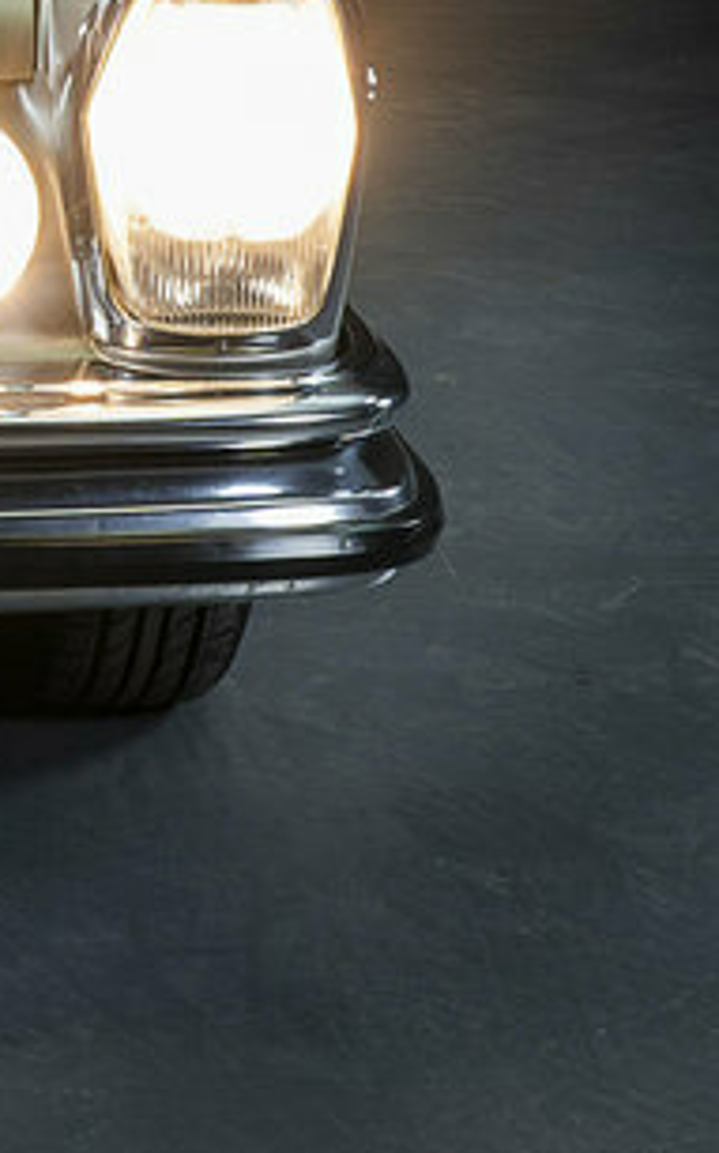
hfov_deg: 9.1
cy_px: -26
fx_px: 4268
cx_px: -719
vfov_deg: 15.1
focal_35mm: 136
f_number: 11
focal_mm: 34
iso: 250
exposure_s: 1/2
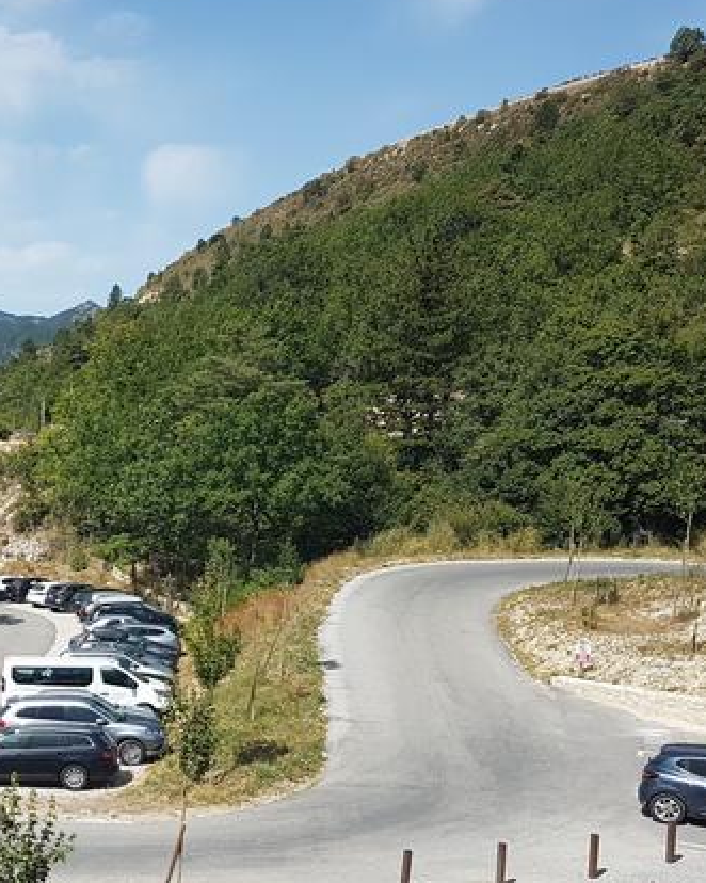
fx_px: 1280
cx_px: -47
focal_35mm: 49
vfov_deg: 37.7
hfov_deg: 28.4
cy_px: 574
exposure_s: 1/2168
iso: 40
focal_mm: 4.2
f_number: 1.7
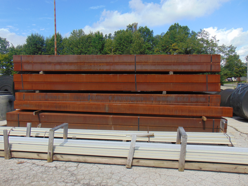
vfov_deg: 51.4
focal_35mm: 27
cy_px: 93
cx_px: 124
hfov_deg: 65.3
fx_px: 193
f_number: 3
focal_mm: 4.9
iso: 80
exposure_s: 1/800
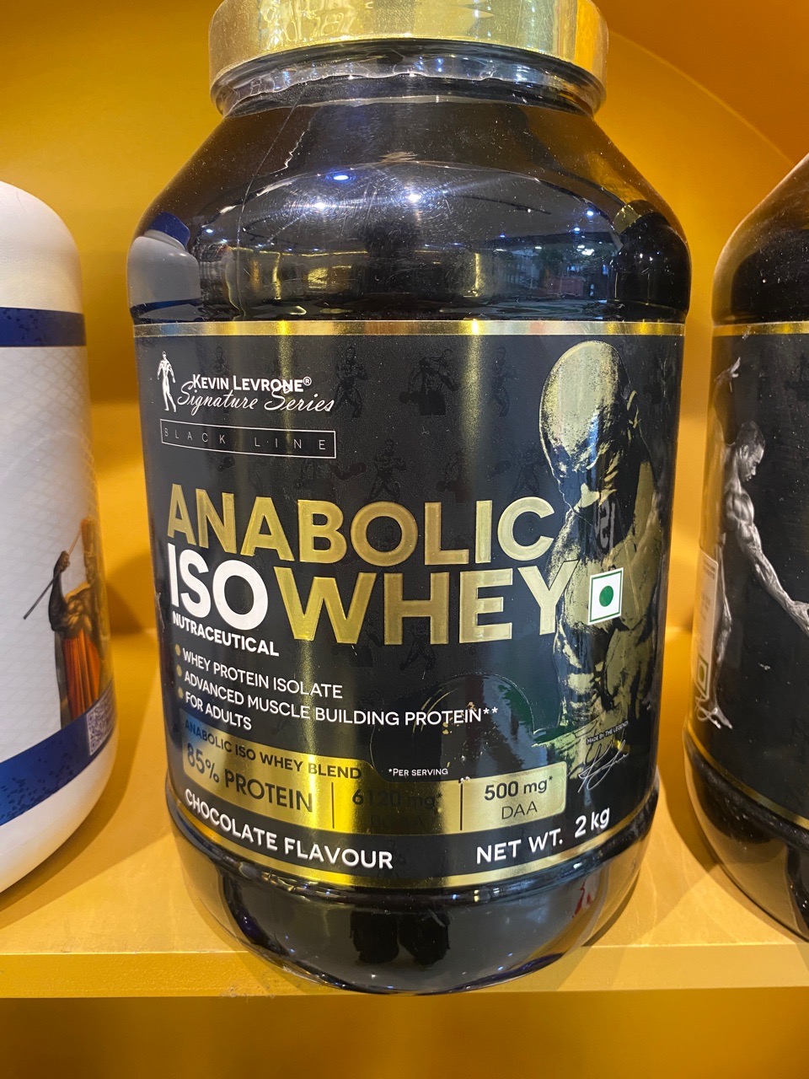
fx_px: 779
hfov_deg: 54.9
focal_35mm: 25
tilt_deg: -10.6
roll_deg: +0.6
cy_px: 540
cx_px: 404
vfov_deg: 69.4
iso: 160
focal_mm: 4.25
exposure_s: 1/50
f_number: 1.8
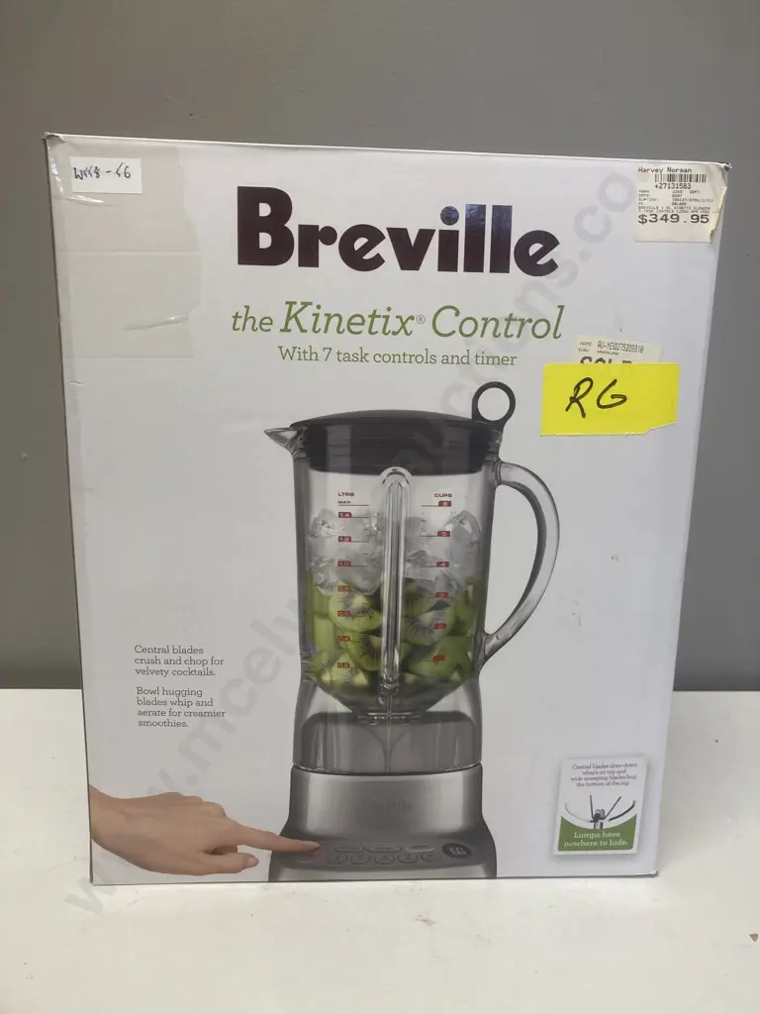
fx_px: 820
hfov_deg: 49.7
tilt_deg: -11.4
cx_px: 380
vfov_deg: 63.4
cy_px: 507
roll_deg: -2.5
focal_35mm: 28
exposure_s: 1/50
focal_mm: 3.99
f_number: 1.8
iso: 50
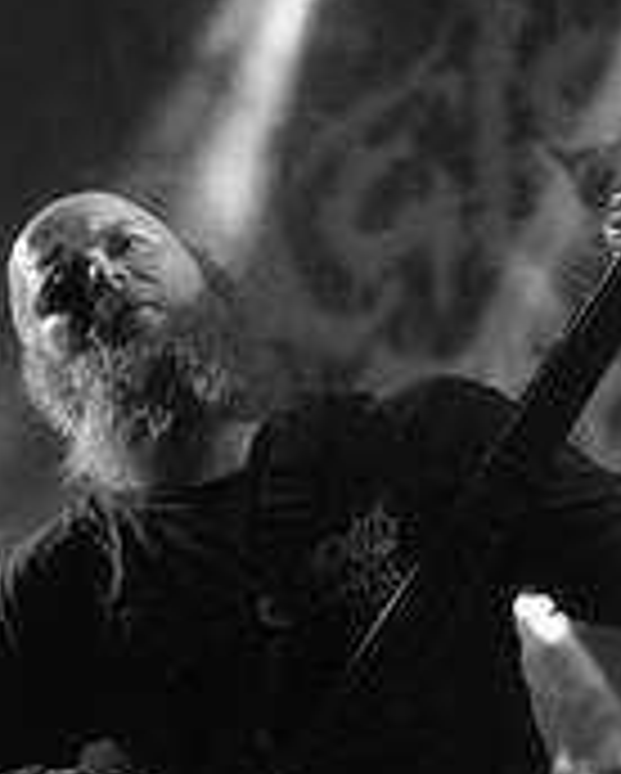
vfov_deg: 9.7
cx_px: 164
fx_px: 4495
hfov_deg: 7.9
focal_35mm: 196
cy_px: 873
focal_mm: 50
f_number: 1.8
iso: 800
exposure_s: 1/640
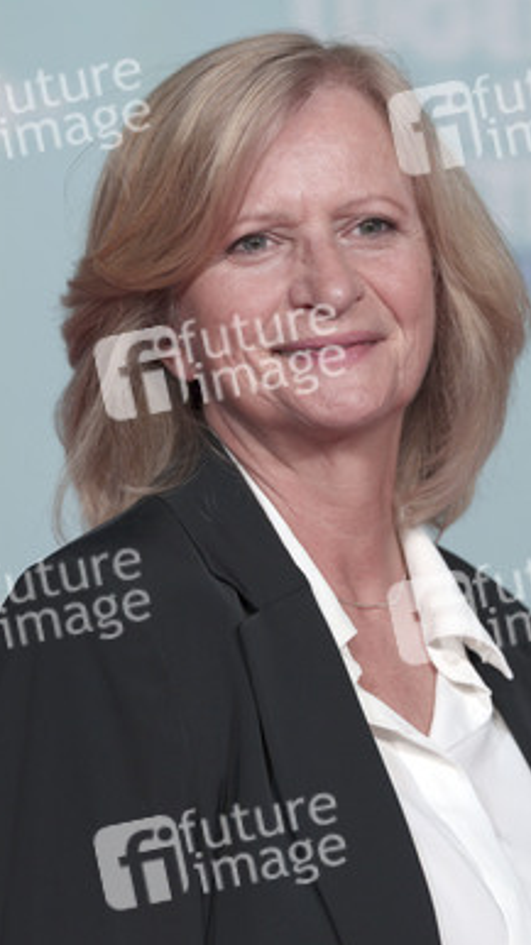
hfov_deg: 6.8
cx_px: 291
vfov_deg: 12.1
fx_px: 4457
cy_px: 485
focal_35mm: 178
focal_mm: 164
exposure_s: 1/250
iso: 500
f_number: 4
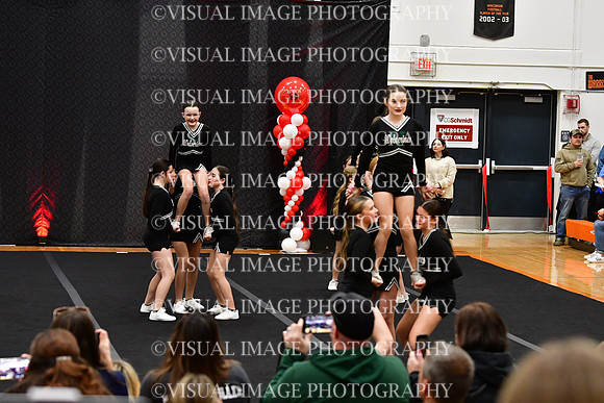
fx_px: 1879
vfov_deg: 12.2
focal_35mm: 112
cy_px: 202
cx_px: 302
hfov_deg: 18.3
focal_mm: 75
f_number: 3.5
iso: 4000
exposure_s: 1/500
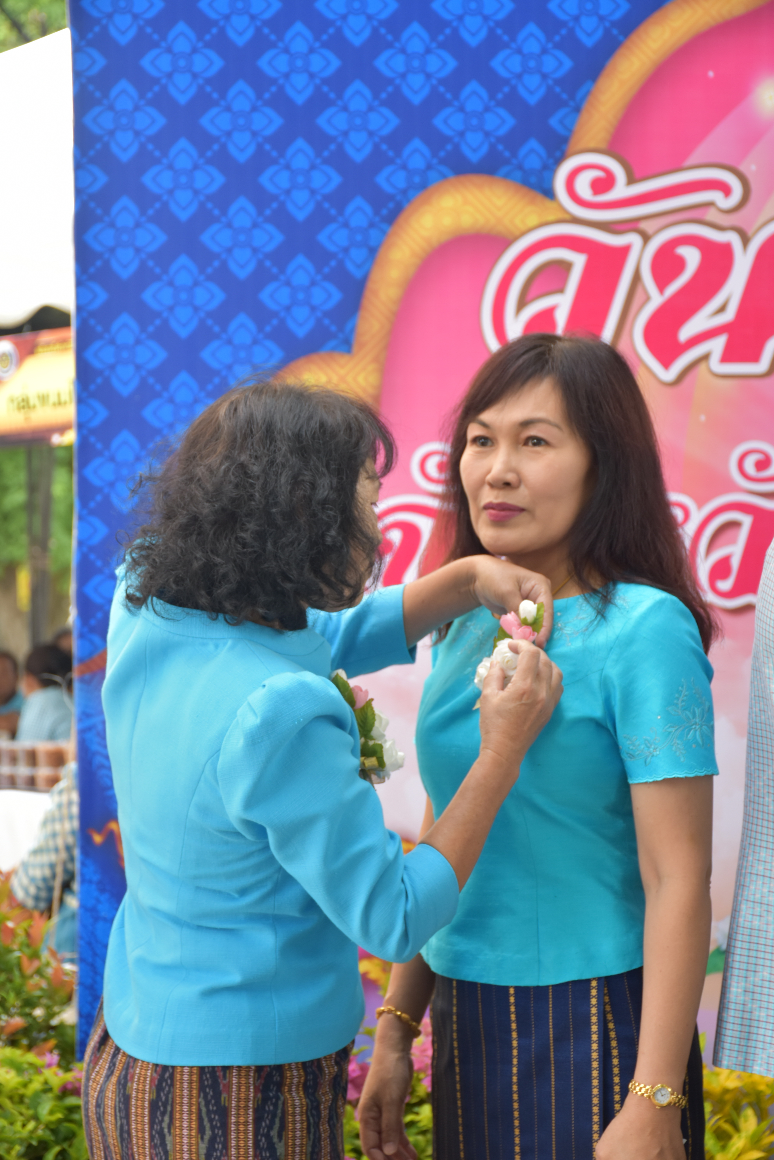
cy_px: 580
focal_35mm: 93
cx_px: 387
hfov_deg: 14.7
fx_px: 2999
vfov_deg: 21.9
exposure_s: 1/125
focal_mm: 62
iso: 400
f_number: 5.6
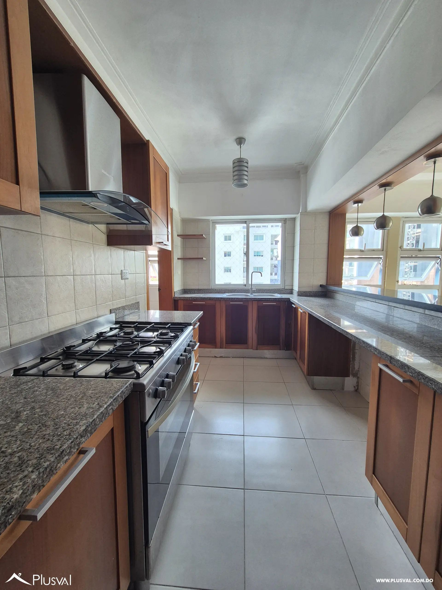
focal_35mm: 13
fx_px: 221
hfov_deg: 89.9
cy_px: 295
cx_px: 221
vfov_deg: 106.2
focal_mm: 2.2
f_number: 2.2
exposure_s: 1/60
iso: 64
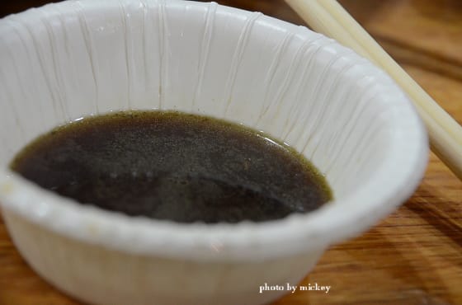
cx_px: 231
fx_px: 2112
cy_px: 152
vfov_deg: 8.3
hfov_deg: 12.5
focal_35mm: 165
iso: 3200
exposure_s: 1/60
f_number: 5.6
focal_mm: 110
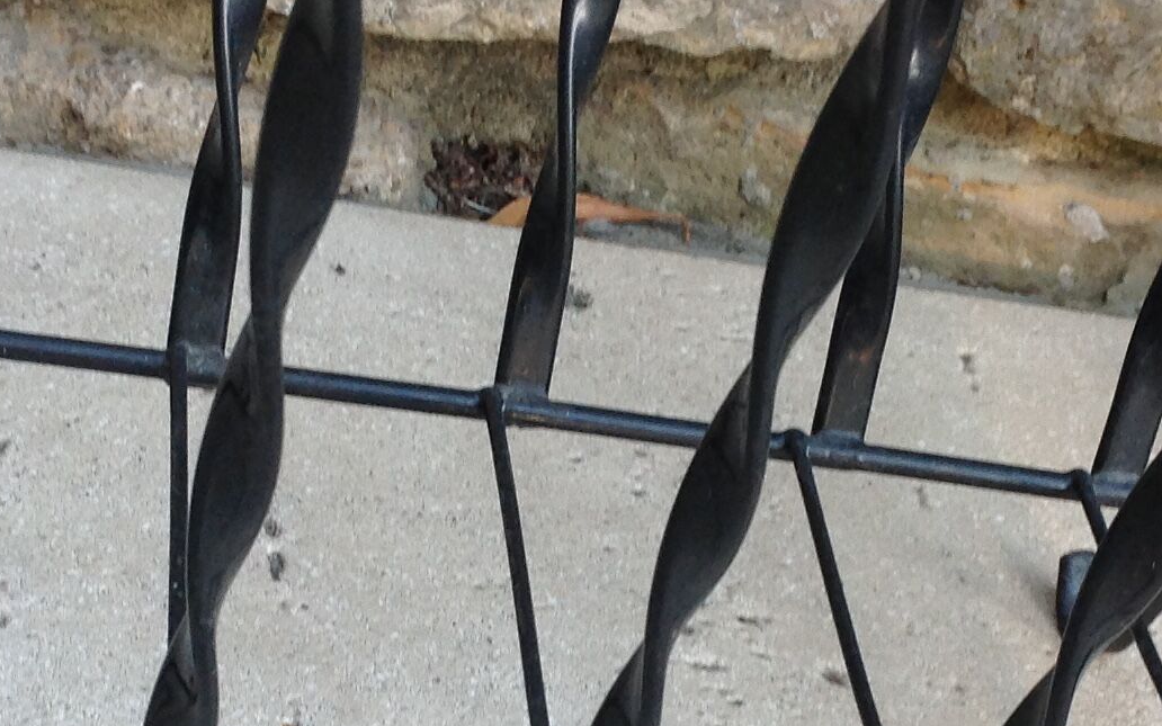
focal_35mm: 93
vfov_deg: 13.9
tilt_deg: -38.0
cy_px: 691
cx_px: 569
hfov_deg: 22.3
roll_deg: -15.1
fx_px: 2945
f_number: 2.4
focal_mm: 4.28
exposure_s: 1/60
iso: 64
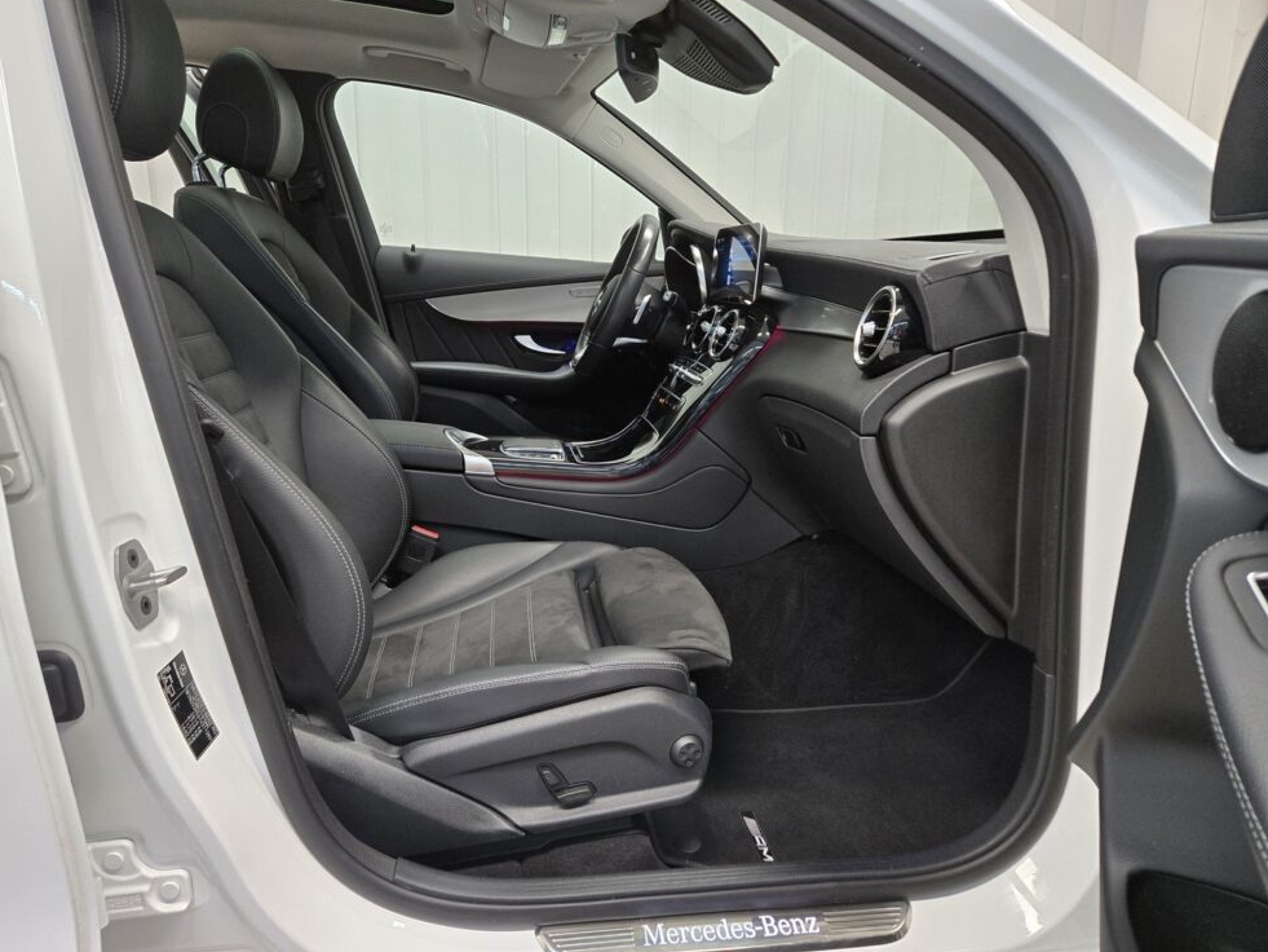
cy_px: 480
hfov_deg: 71.6
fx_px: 879
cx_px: 613
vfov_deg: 56.8
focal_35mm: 24
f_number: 1.8
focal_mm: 5.4
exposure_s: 1/100
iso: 250
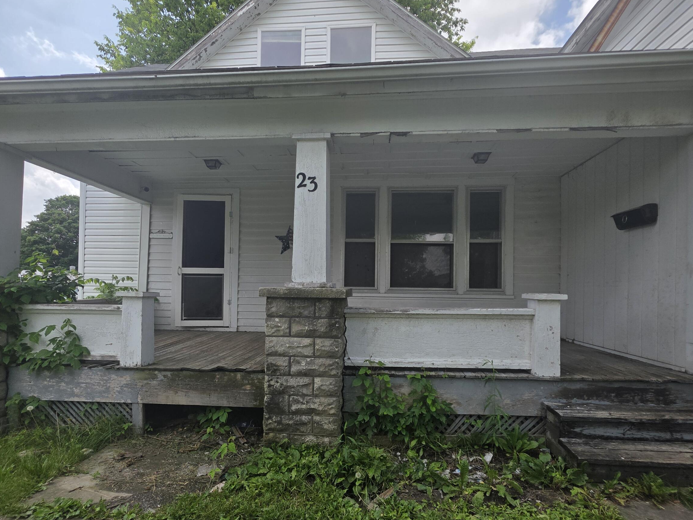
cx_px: 344
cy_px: 290
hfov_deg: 91.0
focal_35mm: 17
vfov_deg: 74.5
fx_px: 340
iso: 40
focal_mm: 2.2
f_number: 1.9
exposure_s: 1/1437
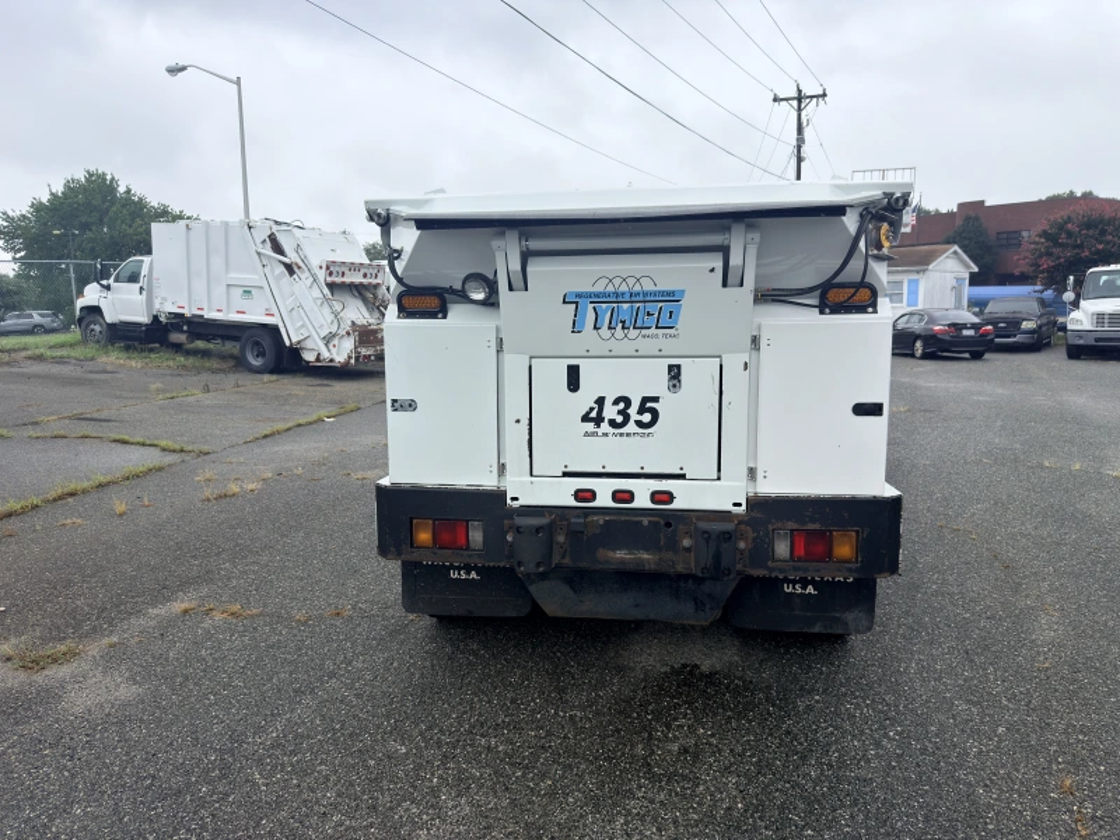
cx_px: 560
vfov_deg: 56.8
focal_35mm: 24
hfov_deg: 71.6
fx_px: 777
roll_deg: +1.6
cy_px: 420
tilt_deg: -7.1
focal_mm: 6.76
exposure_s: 1/1905
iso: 64
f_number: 1.78
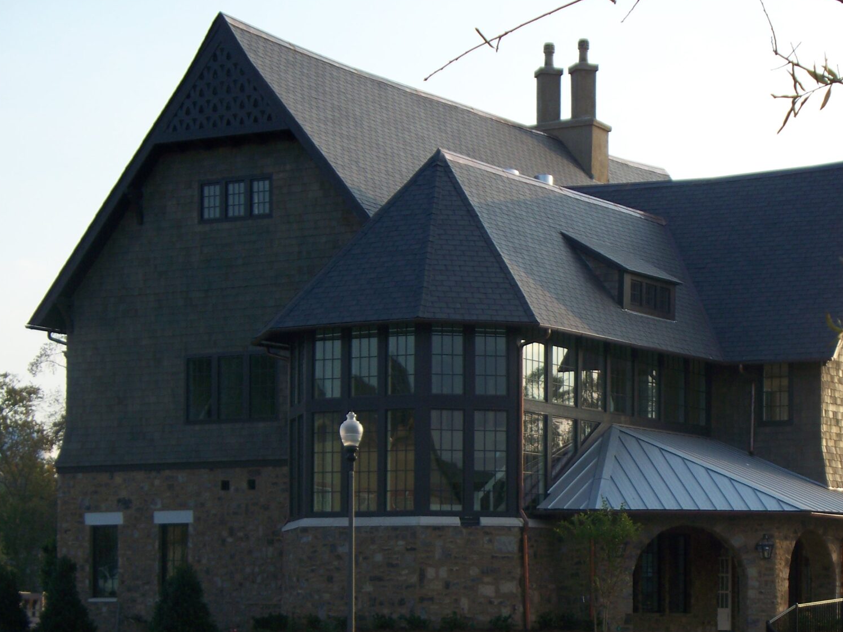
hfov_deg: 18.8
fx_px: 2532
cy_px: 512
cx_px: 612
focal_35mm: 104
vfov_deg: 14.1
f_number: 3.1
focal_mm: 12.89
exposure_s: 1/400
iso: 64
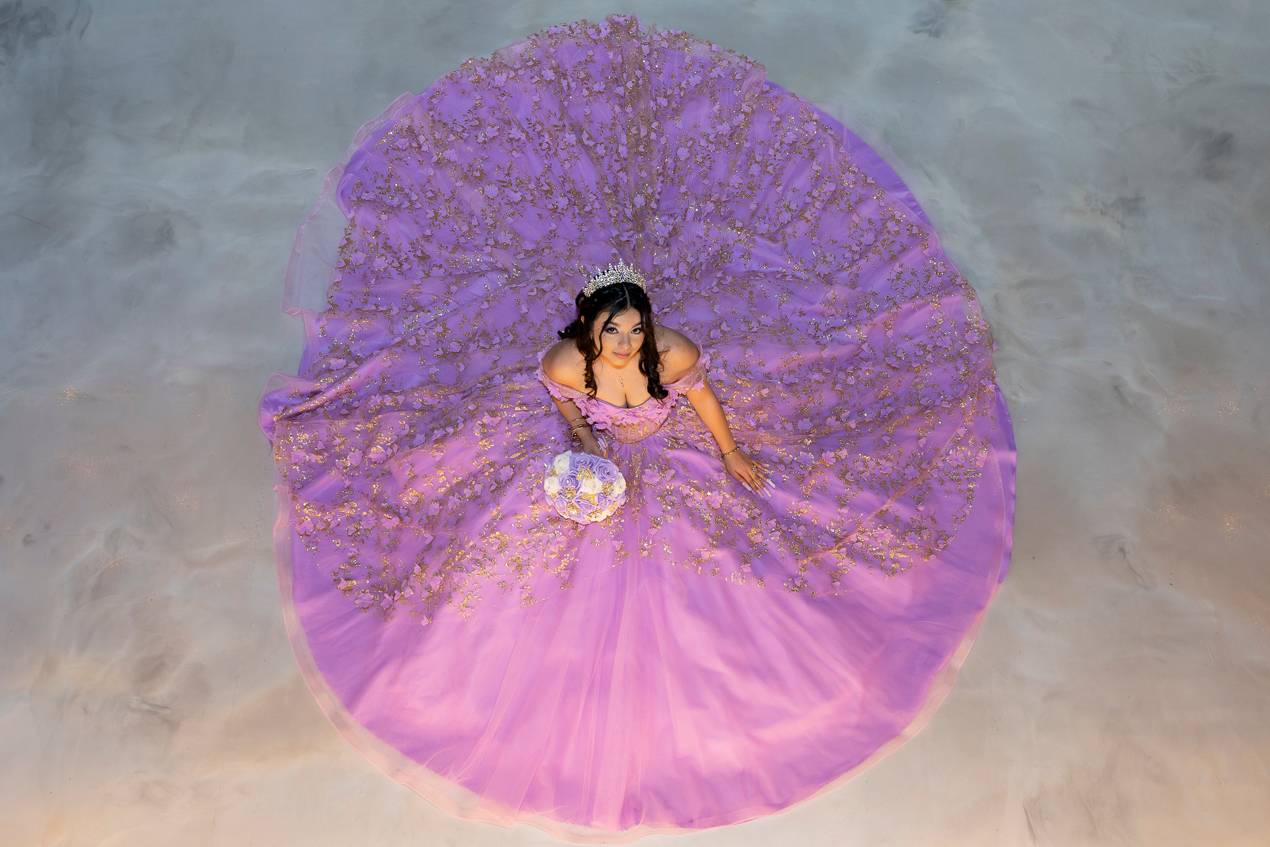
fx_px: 1356
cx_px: 665
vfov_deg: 34.7
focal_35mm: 38
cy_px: 383
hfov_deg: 50.2
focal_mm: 33.4
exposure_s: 1/250
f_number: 4
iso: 400
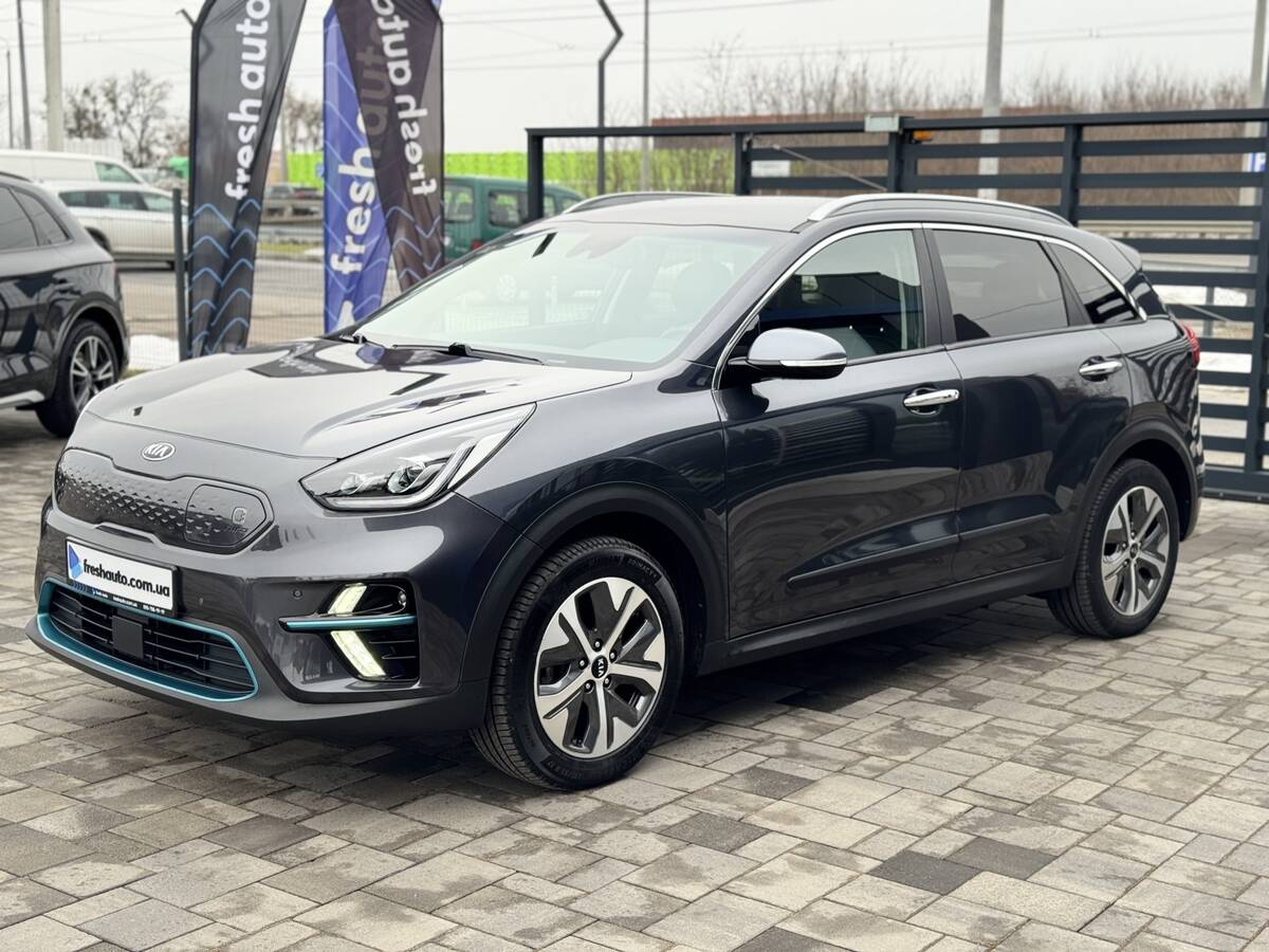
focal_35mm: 48
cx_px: 634
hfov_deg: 39.7
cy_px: 476
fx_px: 1760
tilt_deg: -8.2
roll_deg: -0.4
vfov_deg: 30.3
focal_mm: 6.76
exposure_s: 1/307
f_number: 1.78
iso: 64
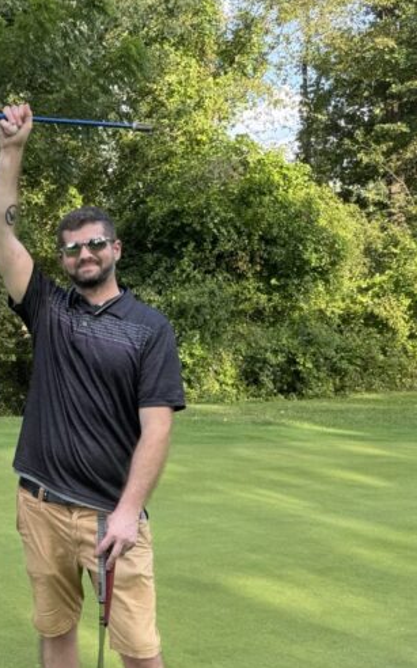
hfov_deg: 21.3
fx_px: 965
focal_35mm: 53
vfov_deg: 38.2
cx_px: -168
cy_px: 358
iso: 80
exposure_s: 1/510
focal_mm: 6.76
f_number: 1.78
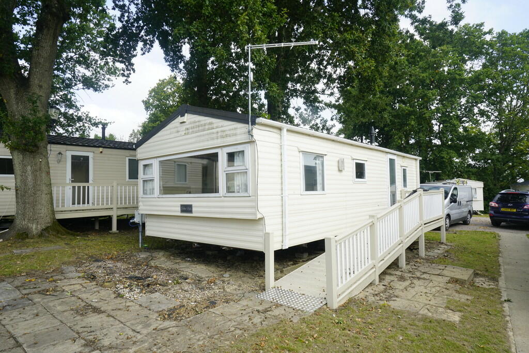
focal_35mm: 22
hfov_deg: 78.6
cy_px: 176
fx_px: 323
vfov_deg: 57.2
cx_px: 264
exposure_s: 1/60
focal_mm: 22
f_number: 14
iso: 320
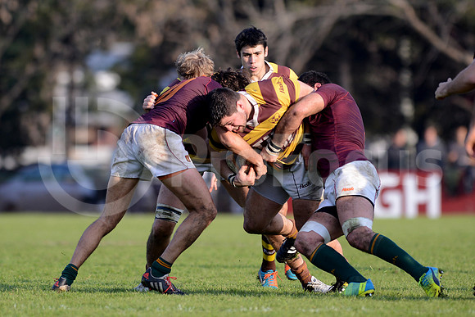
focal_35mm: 420
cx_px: 238
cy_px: 158
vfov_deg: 3.3
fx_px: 5543
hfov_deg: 4.9
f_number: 4
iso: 400
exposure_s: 1/1000
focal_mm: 420
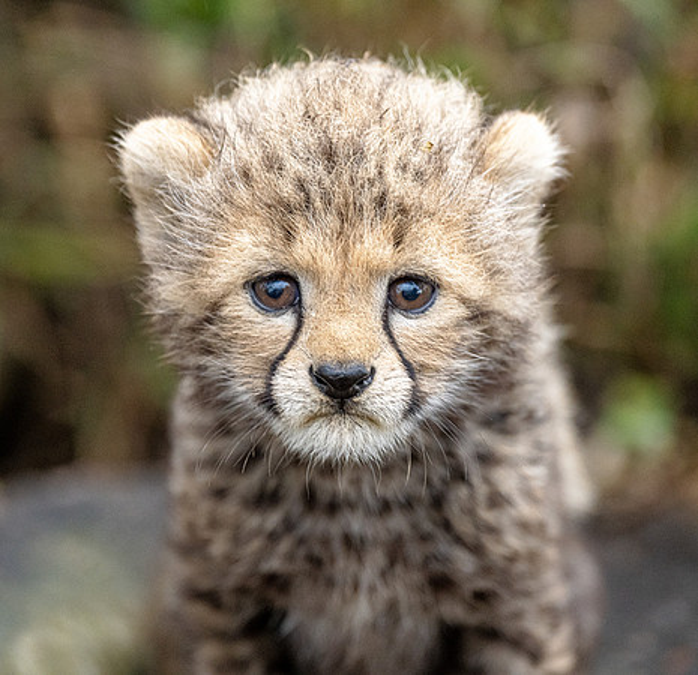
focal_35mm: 781
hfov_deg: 2.3
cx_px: 402
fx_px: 17540
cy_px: 324
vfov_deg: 2.2
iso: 4000
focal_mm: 600
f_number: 4
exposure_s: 1/125
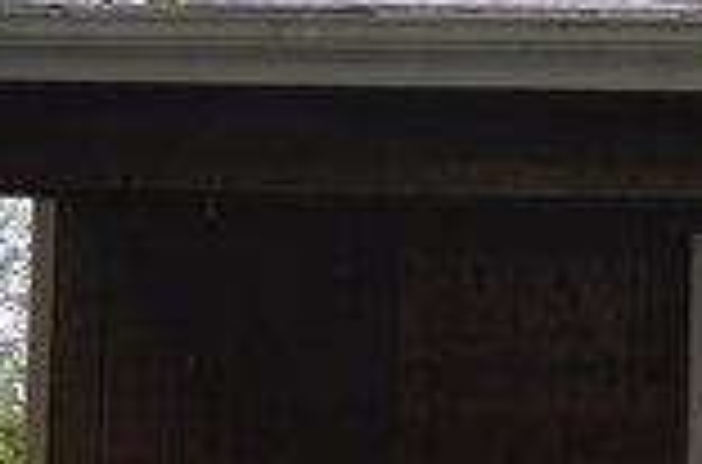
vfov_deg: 5.4
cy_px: 322
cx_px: 1775
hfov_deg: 7.6
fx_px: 4880
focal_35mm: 251
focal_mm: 24
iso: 100
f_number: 5
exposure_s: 1/250
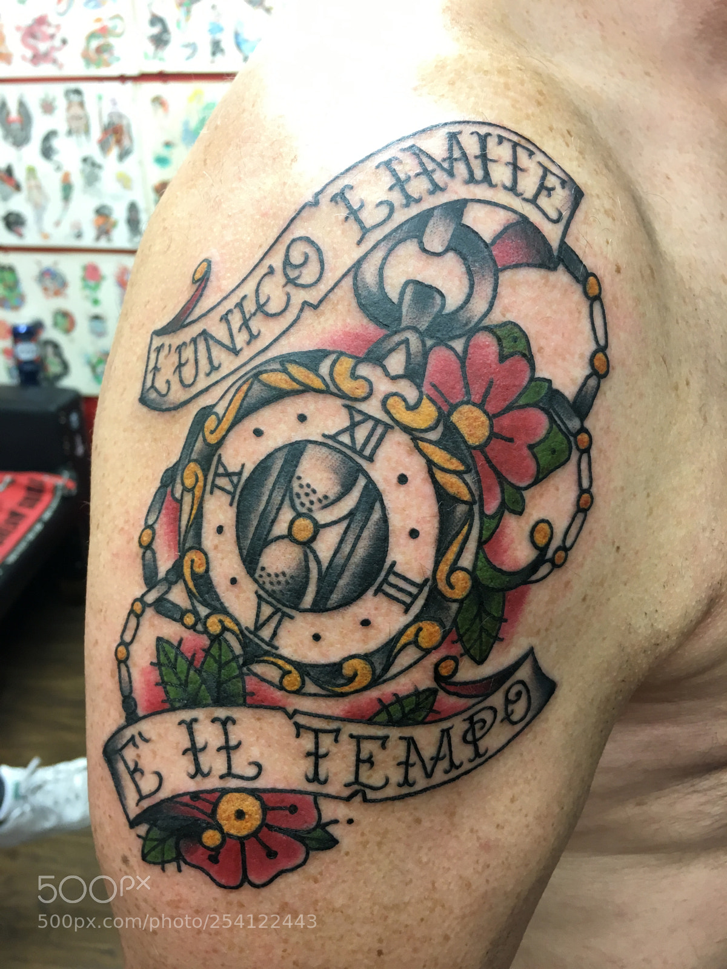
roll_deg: +2.0
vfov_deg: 61.7
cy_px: 484
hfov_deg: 48.2
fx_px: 812
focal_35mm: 29
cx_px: 364
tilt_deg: -23.6
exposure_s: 1/33
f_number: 2.2
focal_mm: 4.15
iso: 100
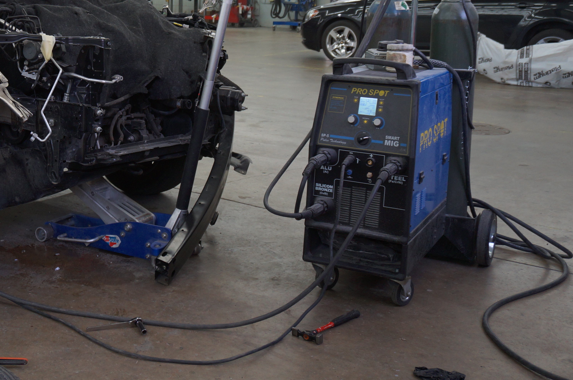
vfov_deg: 25.8
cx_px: 129
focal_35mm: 52
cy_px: 104
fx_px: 824
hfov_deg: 37.2
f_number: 4
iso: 400
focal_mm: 21
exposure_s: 1/60
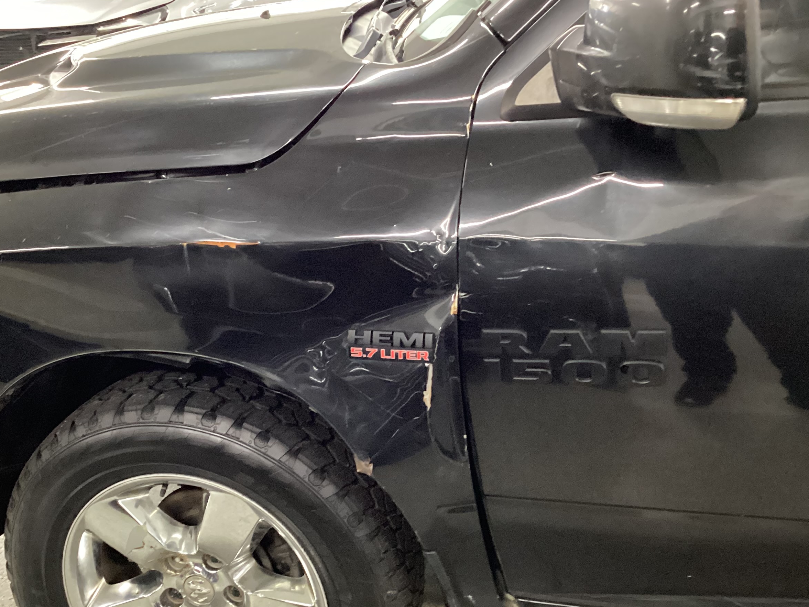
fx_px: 1005
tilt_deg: -23.5
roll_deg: +2.9
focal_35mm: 43
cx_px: 331
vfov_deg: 33.5
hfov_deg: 43.7
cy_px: 368
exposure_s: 1/25
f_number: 2.4
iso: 640
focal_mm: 3.3
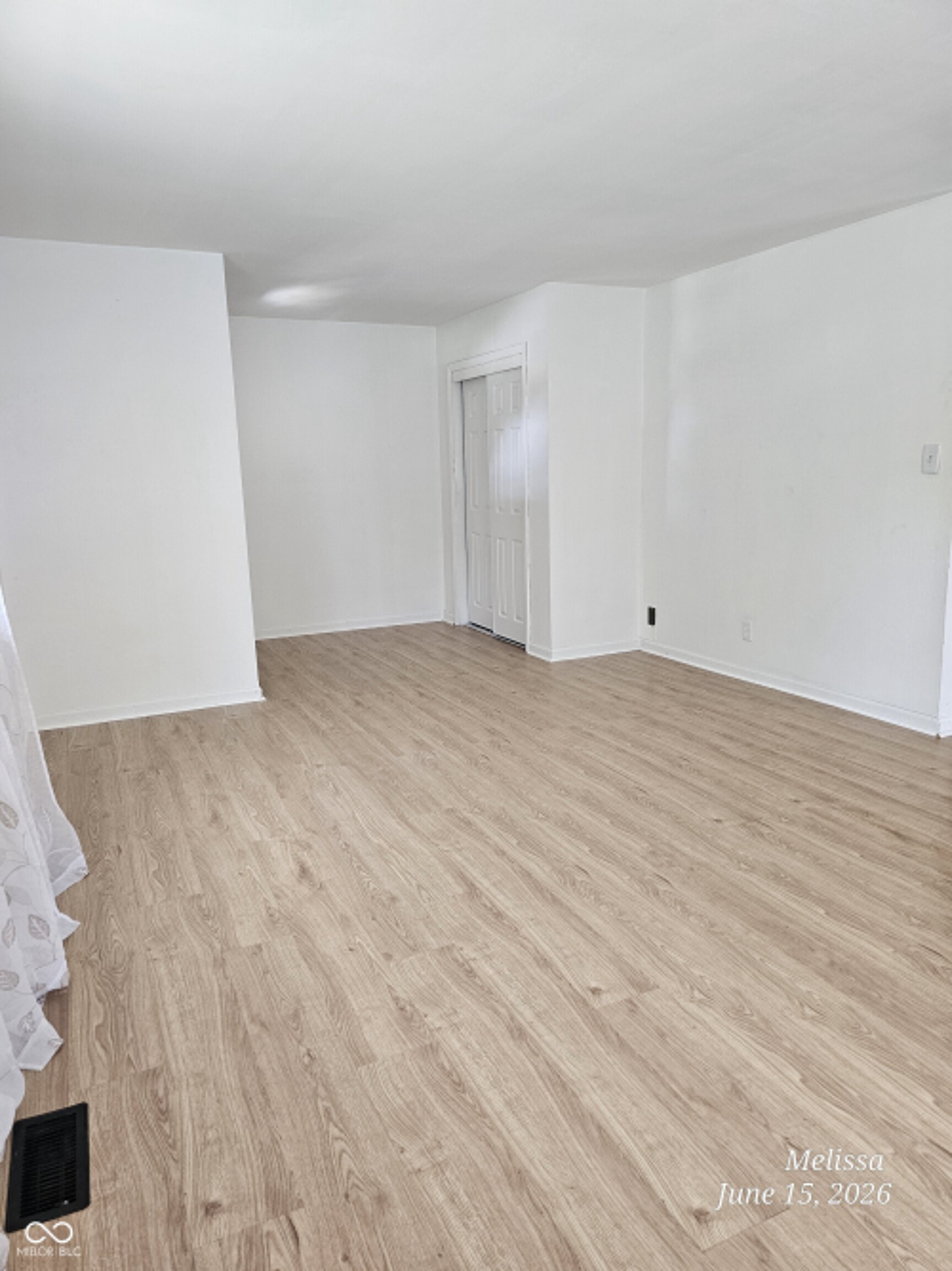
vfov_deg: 73.9
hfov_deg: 58.9
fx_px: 844
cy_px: 636
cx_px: 476
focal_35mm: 23
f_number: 1.7
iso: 200
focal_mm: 6.3
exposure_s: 1/120
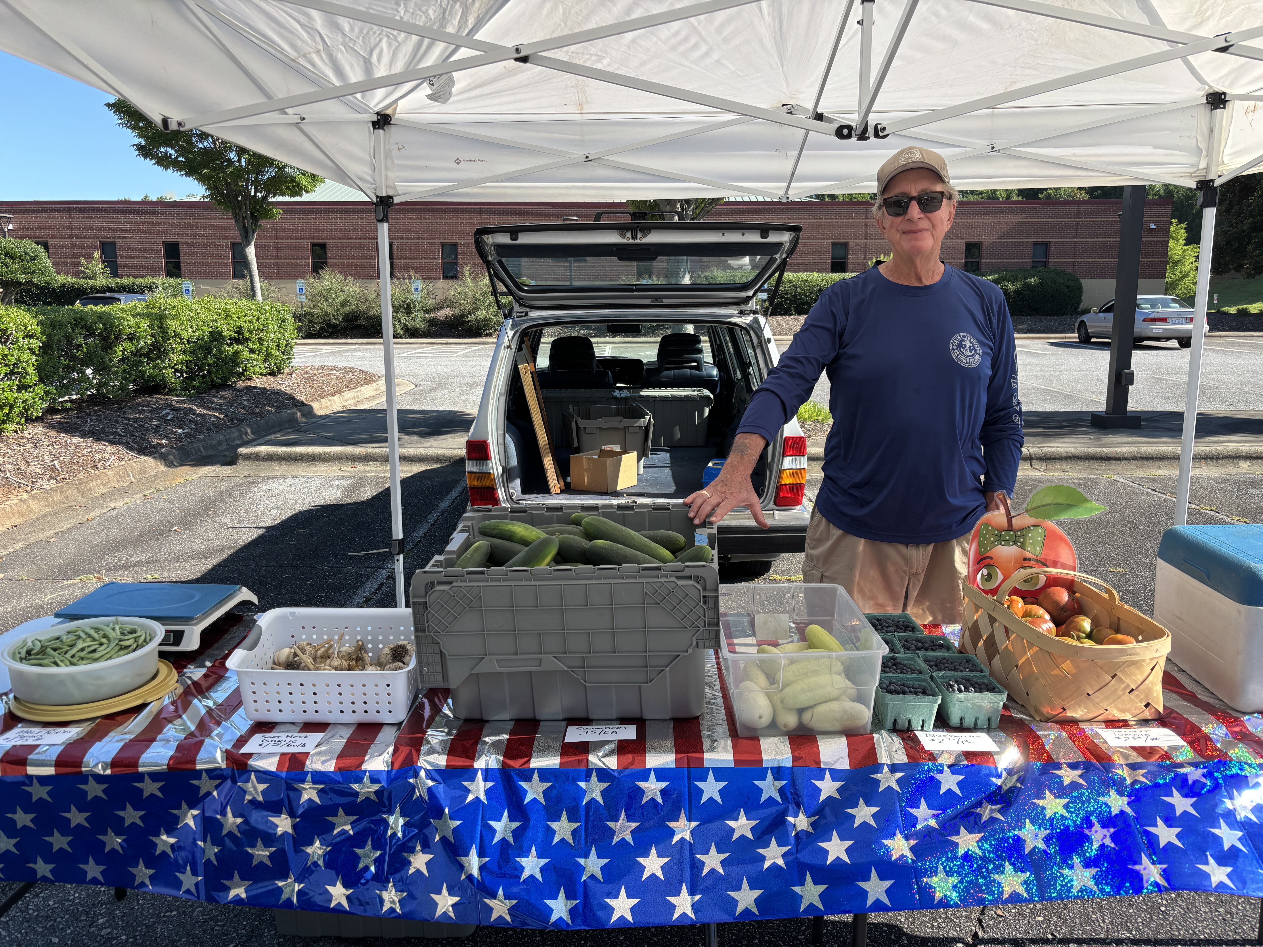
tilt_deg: -8.3
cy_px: 474
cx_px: 632
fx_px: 949
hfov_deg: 67.3
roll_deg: -0.5
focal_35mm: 26
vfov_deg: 53.1
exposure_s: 1/1092
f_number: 1.6
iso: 50
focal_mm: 5.96
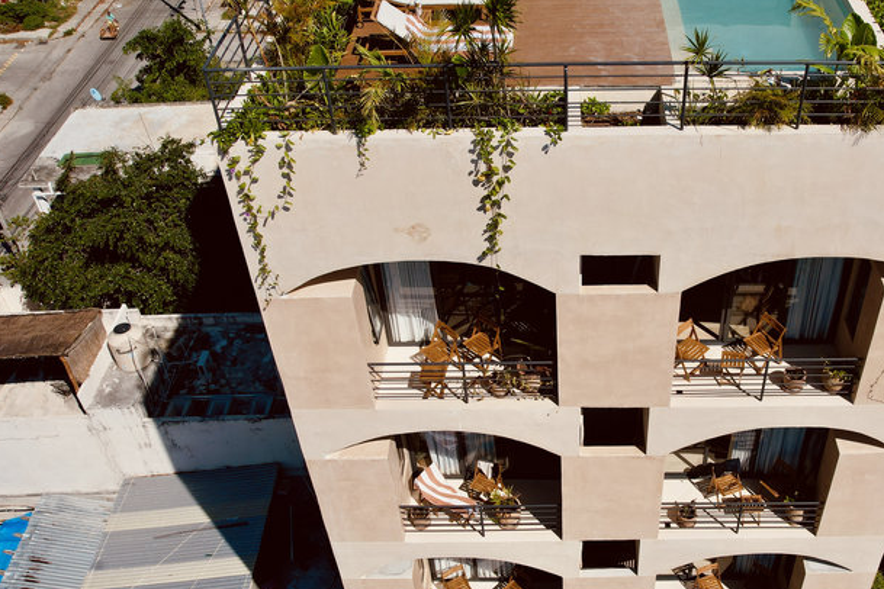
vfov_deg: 35.9
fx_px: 908
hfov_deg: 51.2
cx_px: 563
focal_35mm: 37
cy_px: 317
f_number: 2.8
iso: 100
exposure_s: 1/6400
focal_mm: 8.38
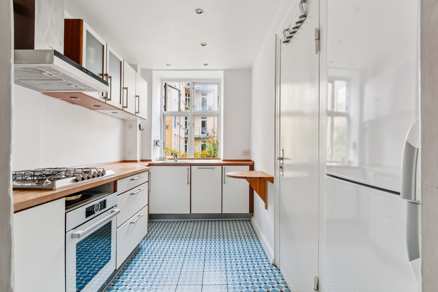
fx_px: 219
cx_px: 219
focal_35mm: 18
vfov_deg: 67.4
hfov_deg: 90.0
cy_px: 146
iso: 250
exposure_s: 1/3.33
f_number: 10
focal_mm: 12
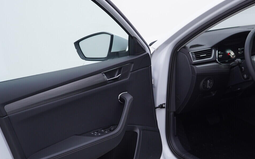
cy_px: 102
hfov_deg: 36.6
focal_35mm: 55
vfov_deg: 23.5
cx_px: 163
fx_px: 382
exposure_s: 1/60
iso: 125
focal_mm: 24
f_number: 3.5
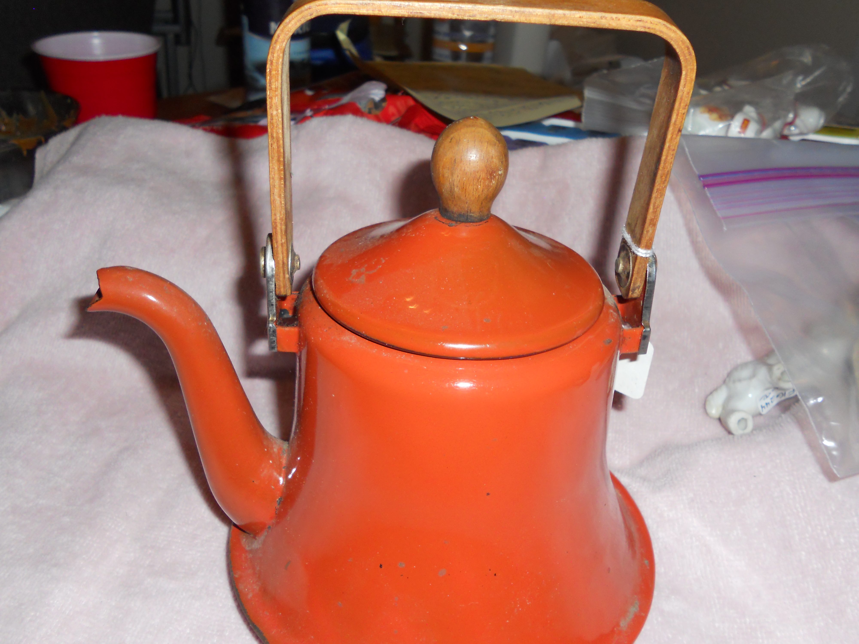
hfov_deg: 56.8
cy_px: 322
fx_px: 794
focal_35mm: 32
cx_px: 430
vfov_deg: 44.2
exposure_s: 1/25
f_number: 8.8
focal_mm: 5.8
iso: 200
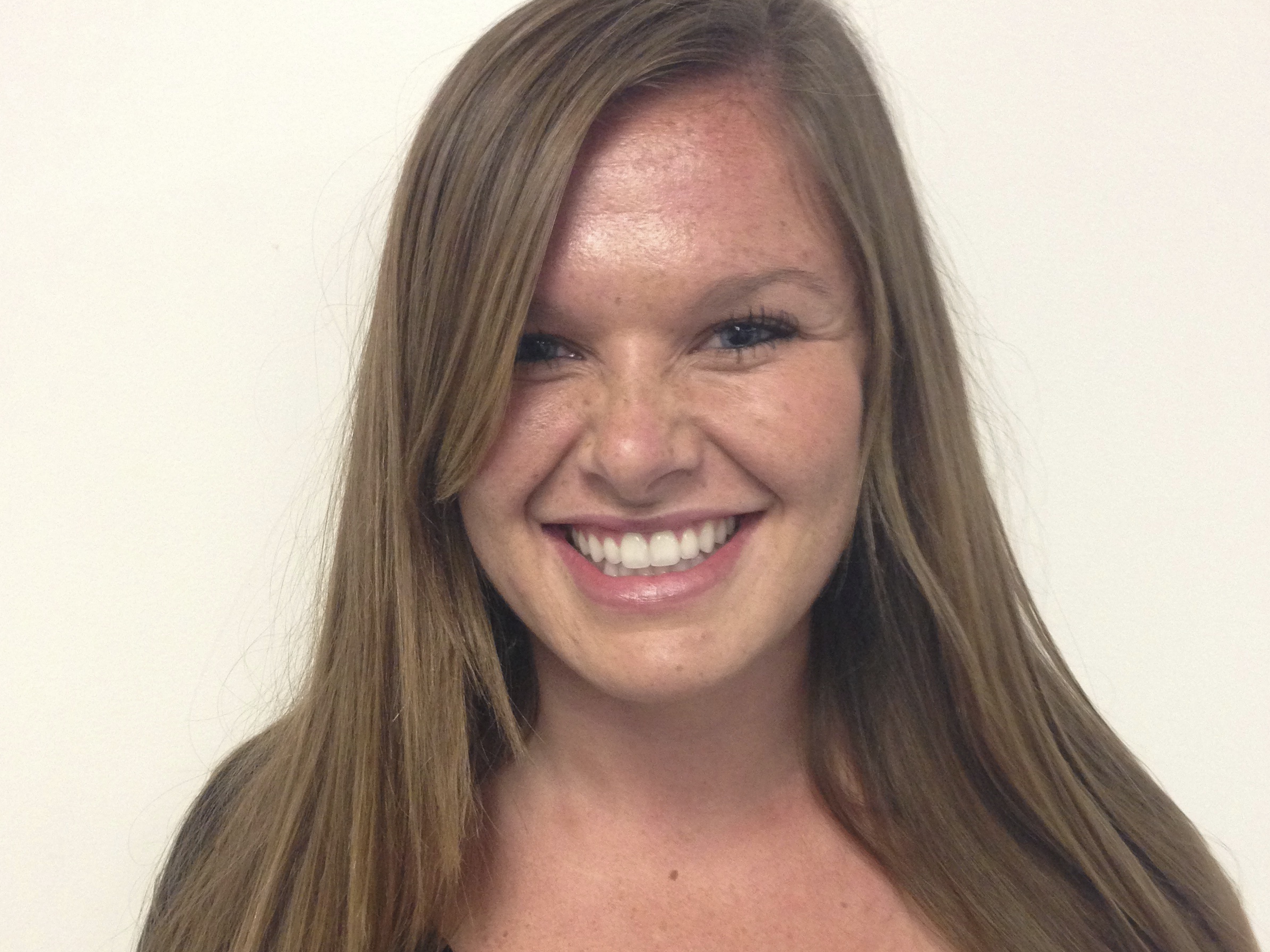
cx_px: 624
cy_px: 618
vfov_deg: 32.0
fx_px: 1651
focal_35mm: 45
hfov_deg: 42.1
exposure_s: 1/20
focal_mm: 4.13
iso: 250
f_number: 2.4
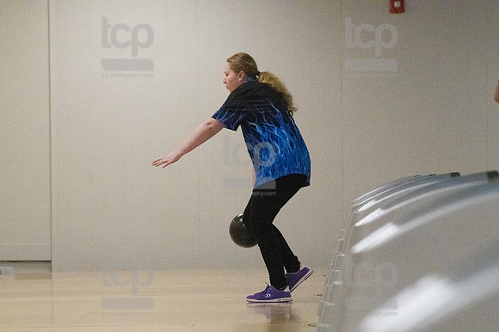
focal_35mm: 183
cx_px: 250
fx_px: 2535
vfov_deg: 7.5
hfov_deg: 11.2
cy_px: 166
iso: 10000
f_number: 4
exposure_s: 1/1250
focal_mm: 122
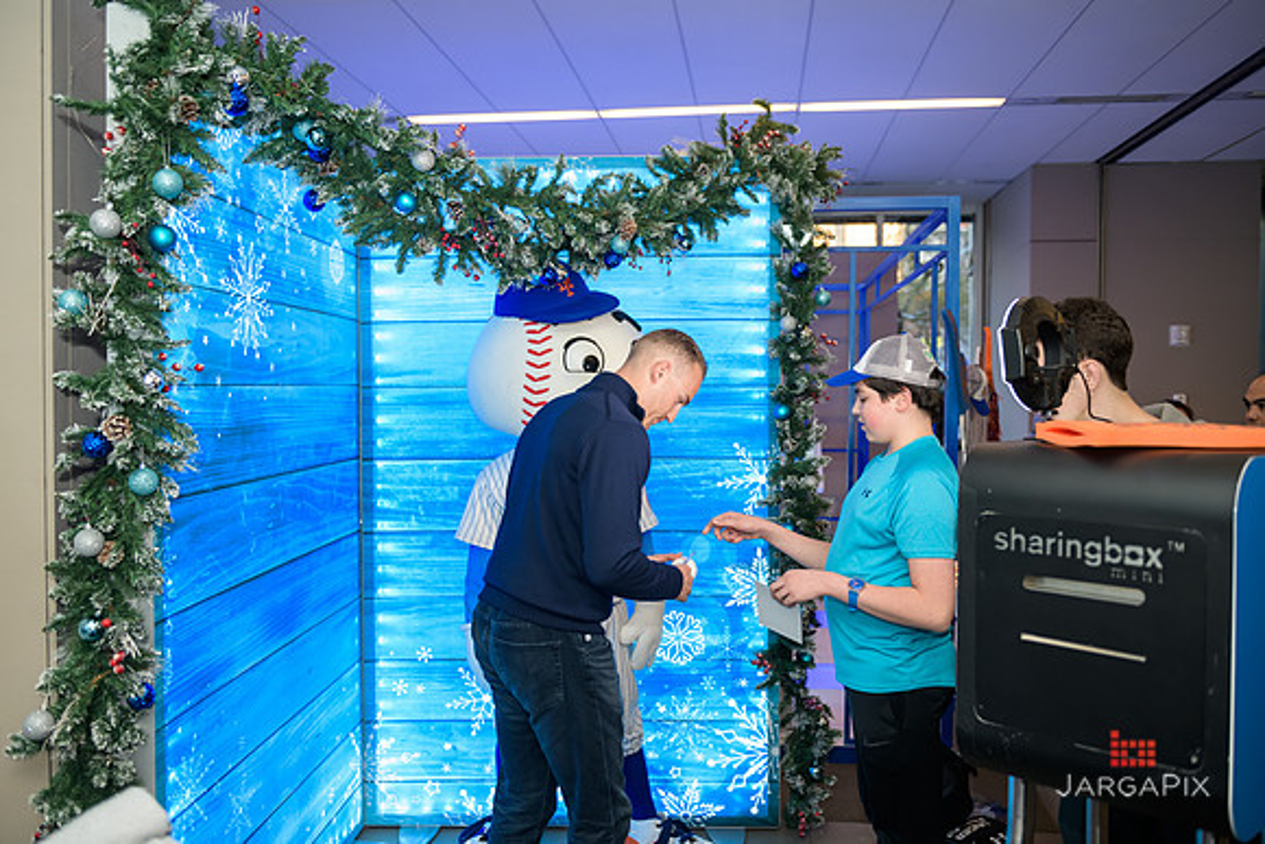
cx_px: 632
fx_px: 1090
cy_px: 422
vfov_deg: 42.3
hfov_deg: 60.3
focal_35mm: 31
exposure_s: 1/125
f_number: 3.2
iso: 400
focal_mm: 31
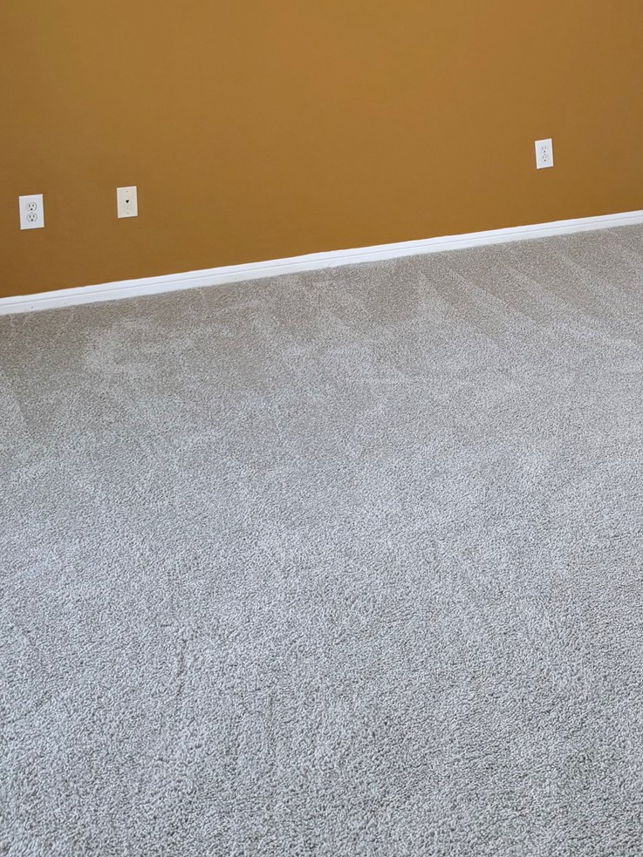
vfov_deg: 35.3
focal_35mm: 50
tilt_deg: -8.4
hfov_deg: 28.4
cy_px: 41
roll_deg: +0.7
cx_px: 529
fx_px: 1239
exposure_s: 1/120
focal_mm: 6.76
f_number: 1.78
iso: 250
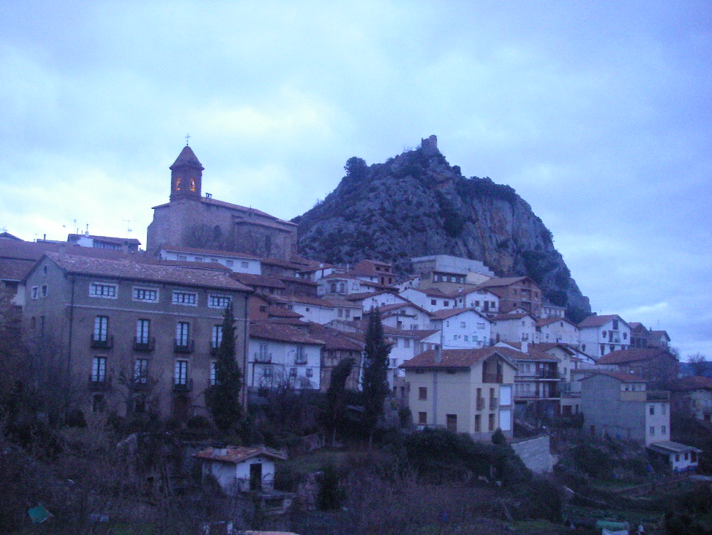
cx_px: 342
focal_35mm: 40
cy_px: 280
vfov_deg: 36.0
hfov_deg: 46.8
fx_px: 823
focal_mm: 6.3
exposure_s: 1/8
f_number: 3.3
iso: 400
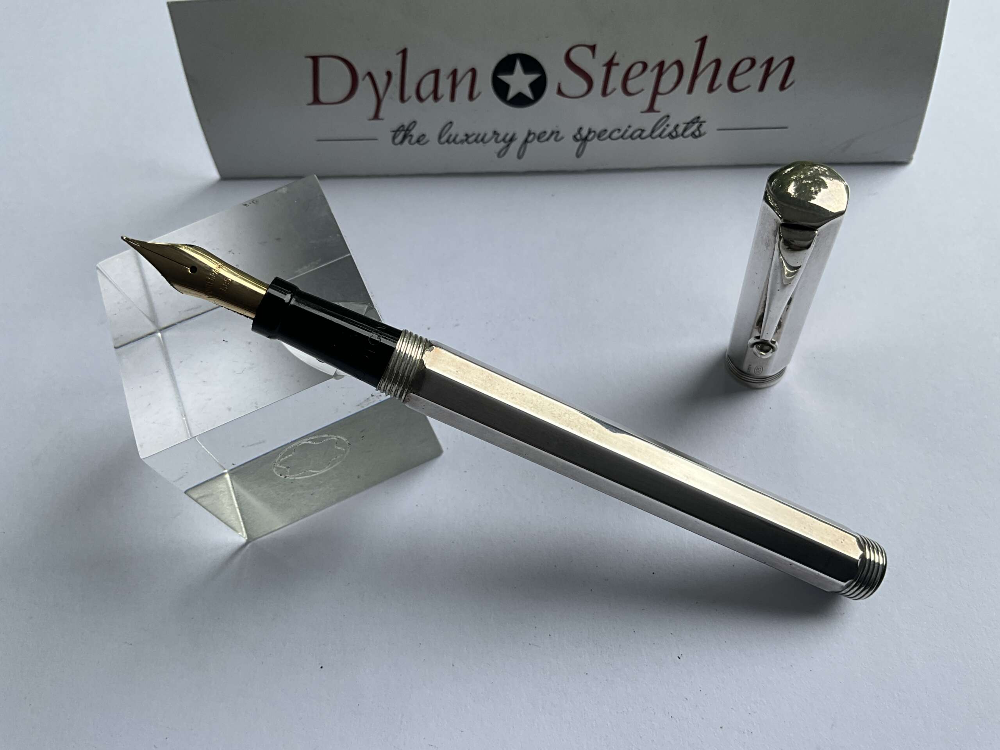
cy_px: 375
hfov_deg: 61.7
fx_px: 838
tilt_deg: -61.8
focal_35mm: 29
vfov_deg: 48.2
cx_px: 500
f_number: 1.8
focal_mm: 3
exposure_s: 1/159
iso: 20
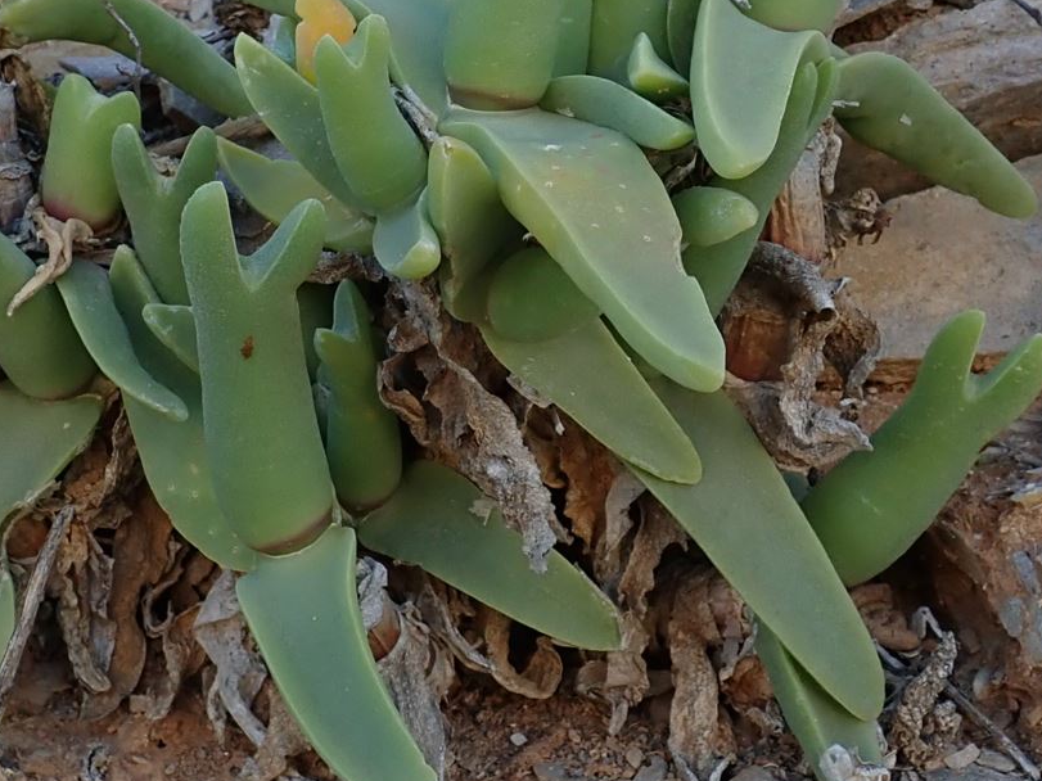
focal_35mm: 74
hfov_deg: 26.0
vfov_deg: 19.8
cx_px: 270
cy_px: 259
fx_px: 2227
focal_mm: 5.5
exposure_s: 1/100
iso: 100
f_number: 3.2
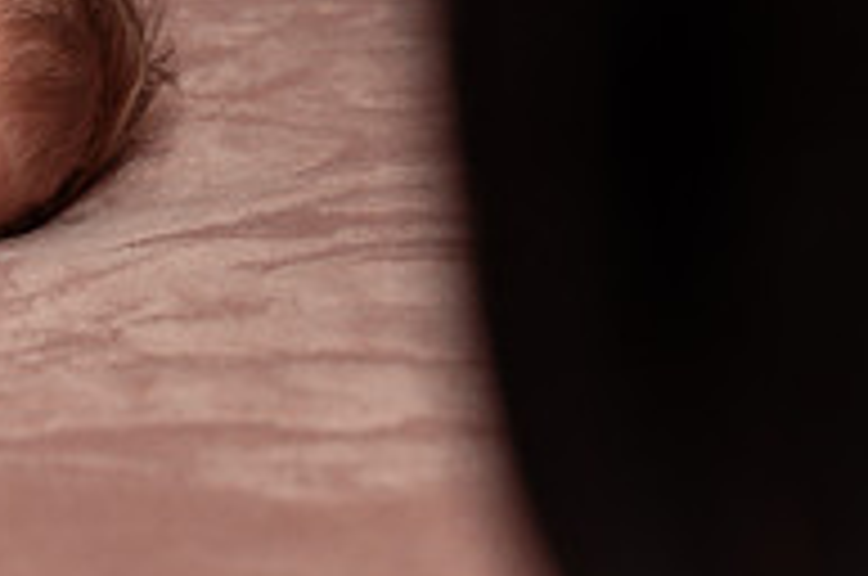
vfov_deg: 6.5
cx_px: -211
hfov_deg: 9.7
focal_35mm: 210
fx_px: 5055
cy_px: 62
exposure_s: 1/250
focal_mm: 62
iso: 400
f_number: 3.2
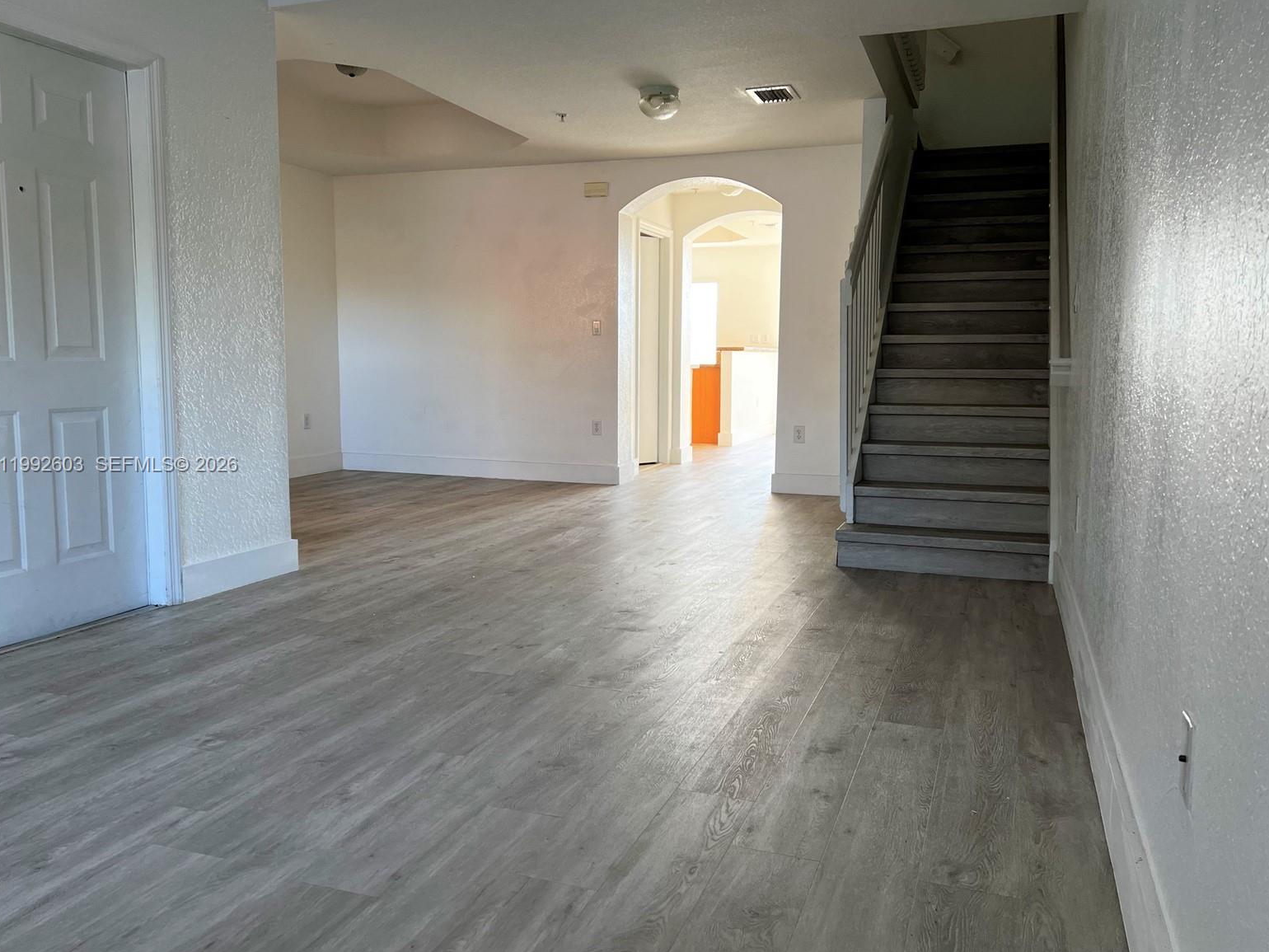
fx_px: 990
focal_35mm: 27
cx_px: 640
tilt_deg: -7.3
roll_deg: +1.5
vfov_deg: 51.4
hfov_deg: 65.3
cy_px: 466
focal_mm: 5.7
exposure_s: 1/121
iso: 100
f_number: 1.5
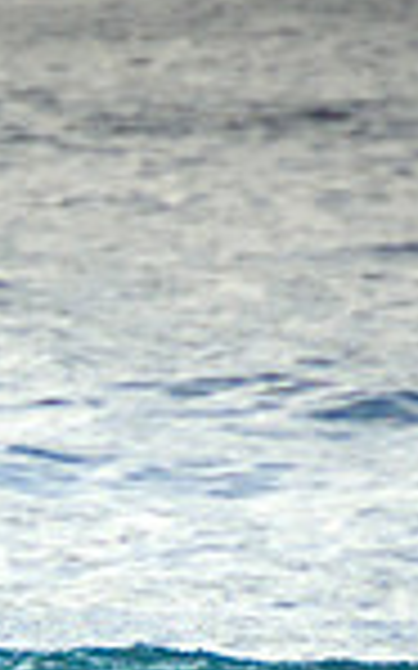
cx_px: -400
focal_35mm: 2175
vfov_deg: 1.0
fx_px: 39682
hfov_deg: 0.6
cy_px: 723
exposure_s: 1/2000
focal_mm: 400
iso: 640
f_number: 5.6
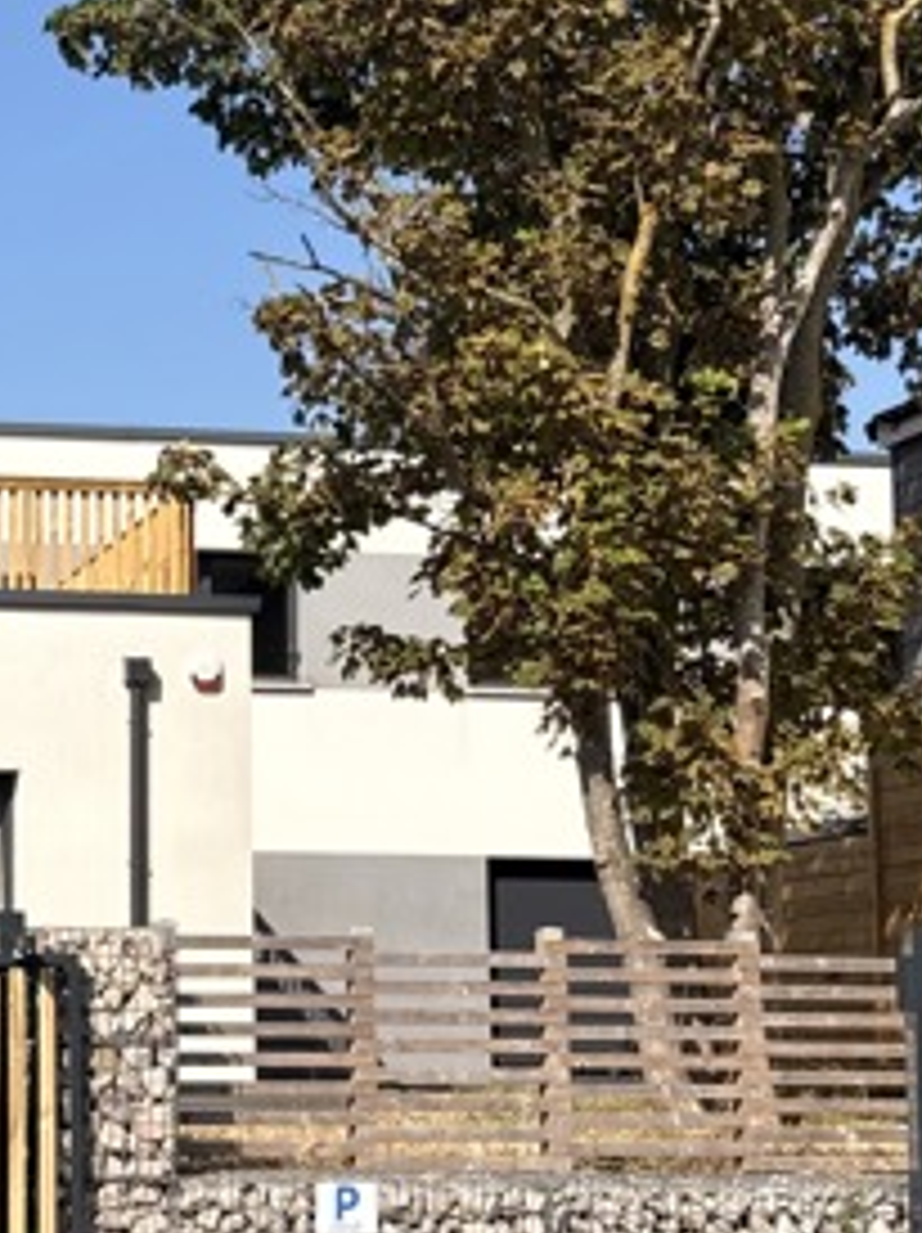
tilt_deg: +4.2
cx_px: 36
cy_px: 562
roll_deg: +0.1
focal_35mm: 76
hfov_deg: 18.9
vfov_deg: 25.7
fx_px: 2703
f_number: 1.6
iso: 50
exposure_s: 1/4329
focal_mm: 5.96
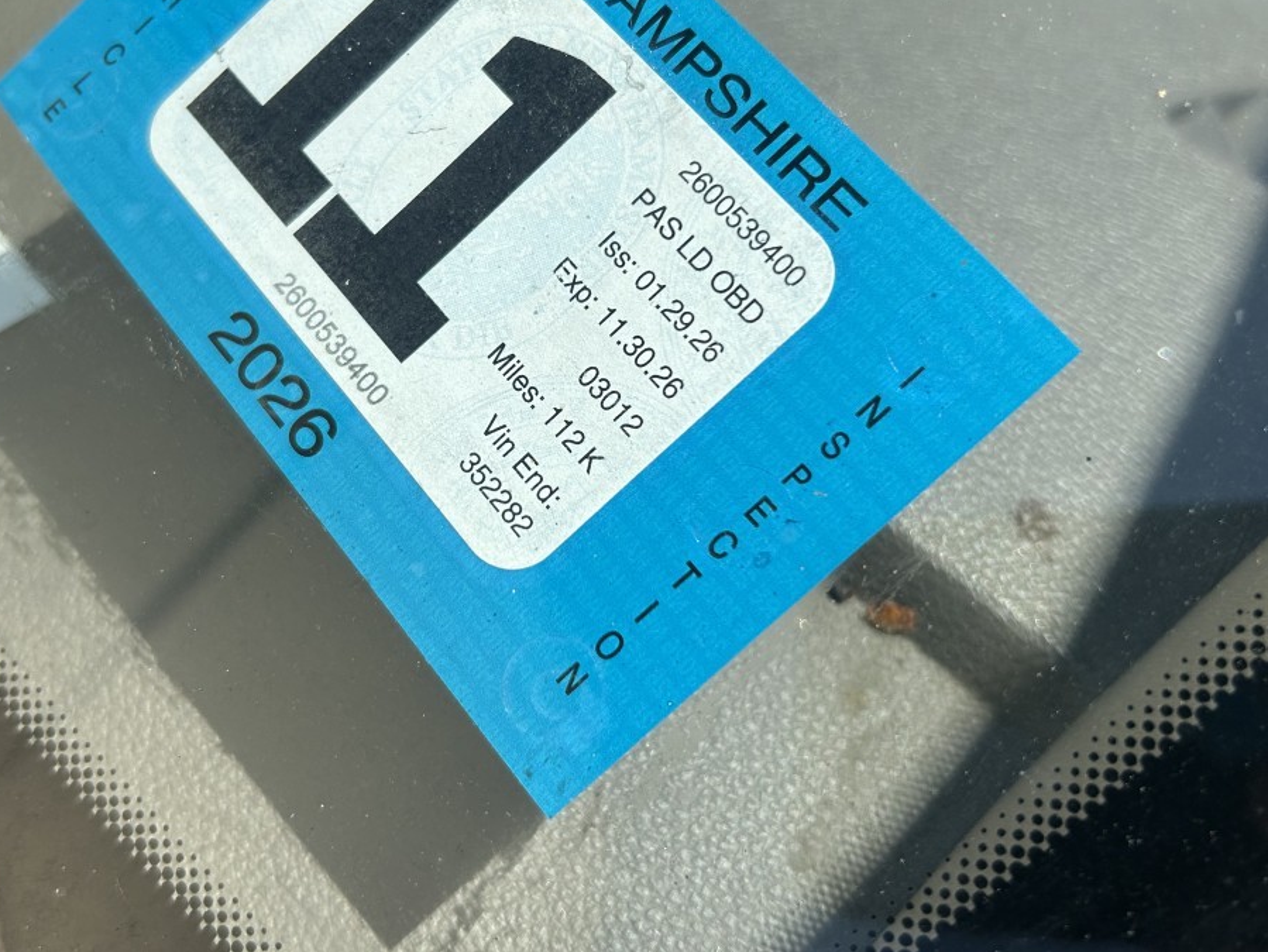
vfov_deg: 38.6
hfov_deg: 50.0
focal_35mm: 37
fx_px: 1356
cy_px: 389
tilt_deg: -51.3
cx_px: 546
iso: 50
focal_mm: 5.7
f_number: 1.5
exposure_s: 1/4444
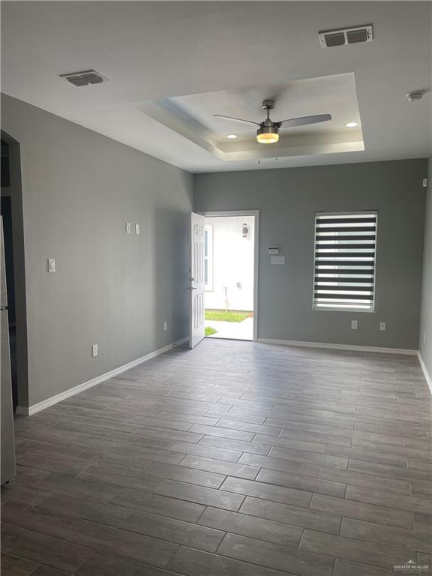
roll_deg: -0.3
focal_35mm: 26
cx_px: 216
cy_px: 288
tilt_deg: -4.3
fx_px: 433
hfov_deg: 53.1
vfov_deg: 67.3
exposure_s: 1/120
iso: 32
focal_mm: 5.1
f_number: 1.6
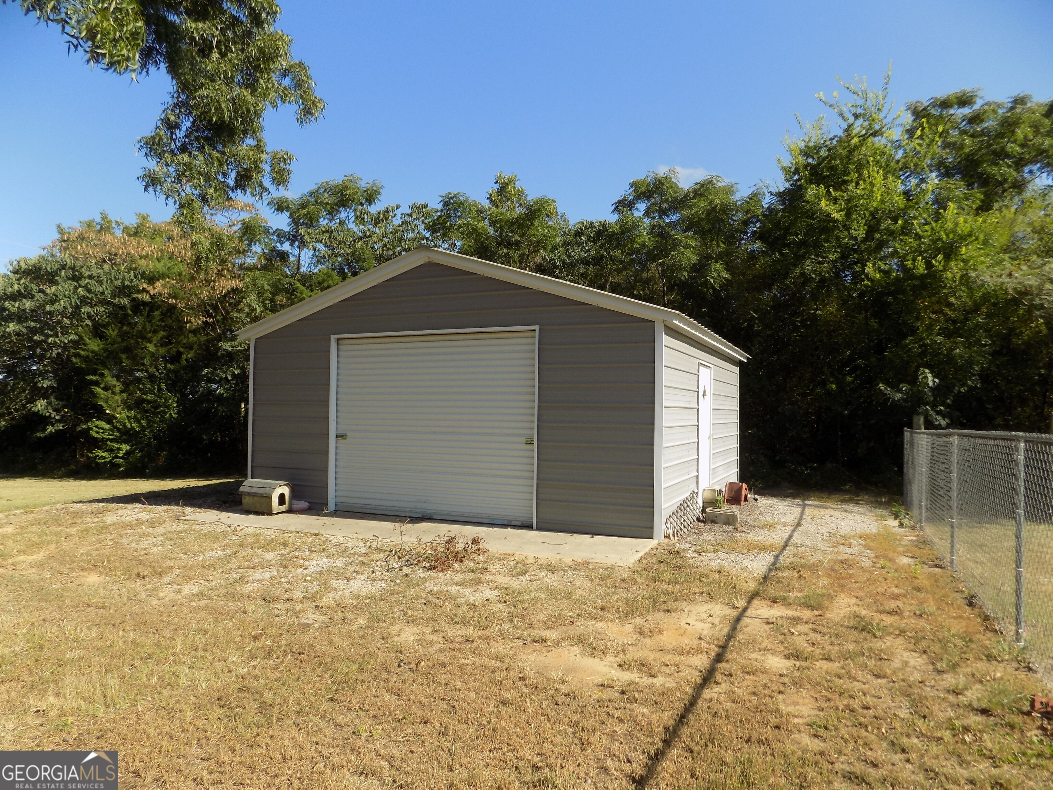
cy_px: 395
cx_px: 526
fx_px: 700
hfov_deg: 73.9
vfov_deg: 58.9
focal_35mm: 23
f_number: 3.1
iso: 80
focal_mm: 4
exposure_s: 1/640
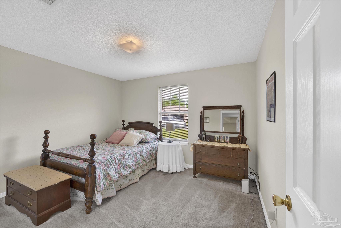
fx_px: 133
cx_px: 170
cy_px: 114
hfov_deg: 104.3
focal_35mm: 14
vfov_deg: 81.2
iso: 400
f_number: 11
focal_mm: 14
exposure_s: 1/20
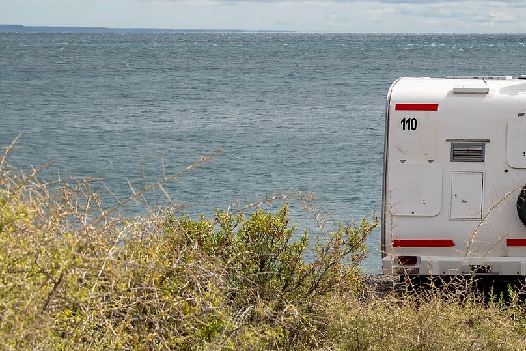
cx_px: 528
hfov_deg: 10.8
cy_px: 128
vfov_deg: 7.3
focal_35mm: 189
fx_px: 2762
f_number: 10
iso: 200
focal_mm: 48
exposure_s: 1/400
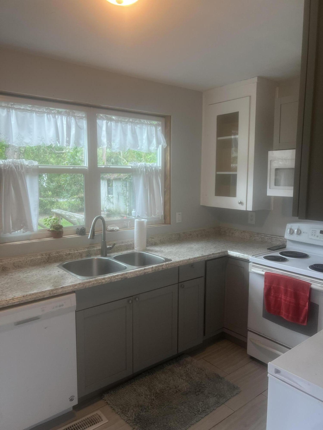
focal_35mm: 26
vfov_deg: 67.3
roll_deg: +0.5
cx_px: 162
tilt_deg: -7.9
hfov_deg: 53.1
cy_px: 215
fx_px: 323
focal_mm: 5.7
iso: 80
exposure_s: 1/60
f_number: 1.5
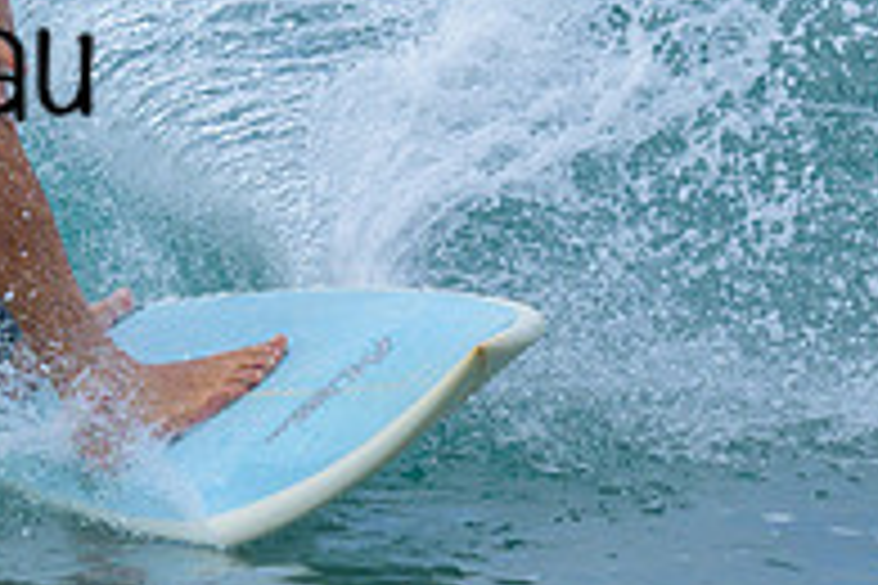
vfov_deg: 0.5
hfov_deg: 0.7
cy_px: -168
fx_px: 70161
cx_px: -595
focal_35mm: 2877
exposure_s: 1/2000
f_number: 6.3
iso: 400
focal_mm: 800
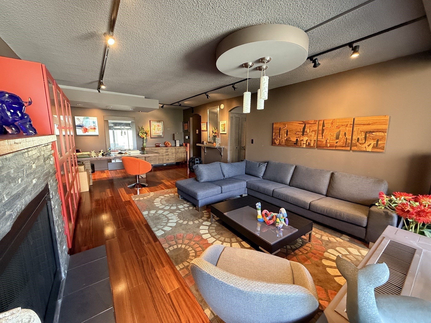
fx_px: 174
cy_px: 162
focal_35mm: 14
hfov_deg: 102.1
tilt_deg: -9.5
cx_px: 216
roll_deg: +0.1
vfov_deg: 85.7
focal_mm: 2.22
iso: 640
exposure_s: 1/60
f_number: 2.2
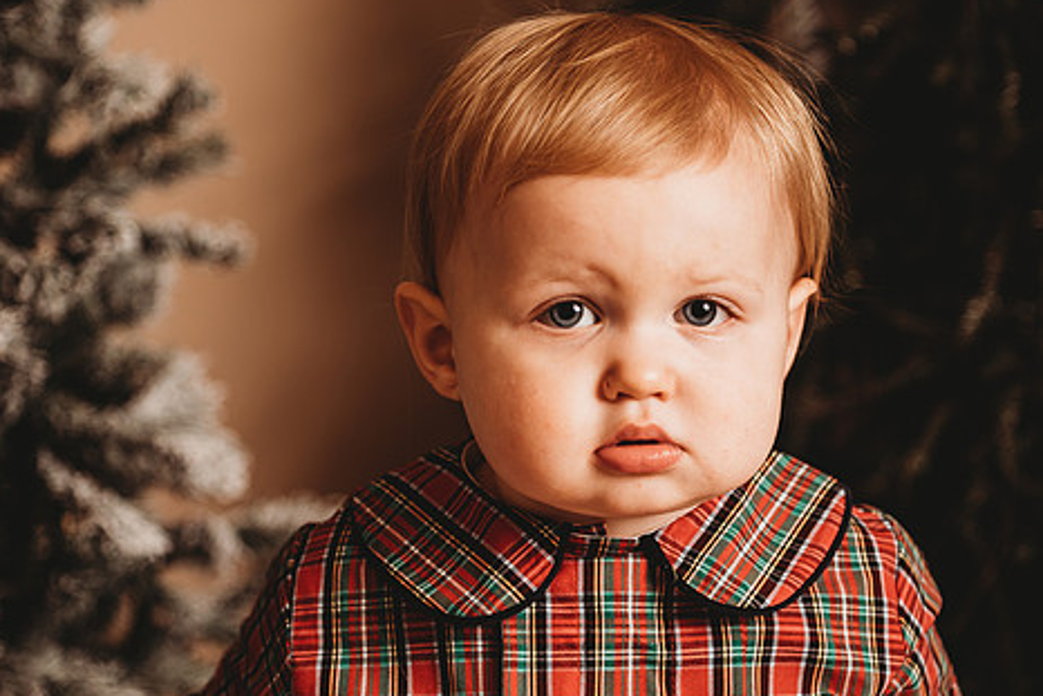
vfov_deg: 12.8
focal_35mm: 107
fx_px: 3101
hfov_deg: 19.1
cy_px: 384
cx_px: 553
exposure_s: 1/160
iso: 100
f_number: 4
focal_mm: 86
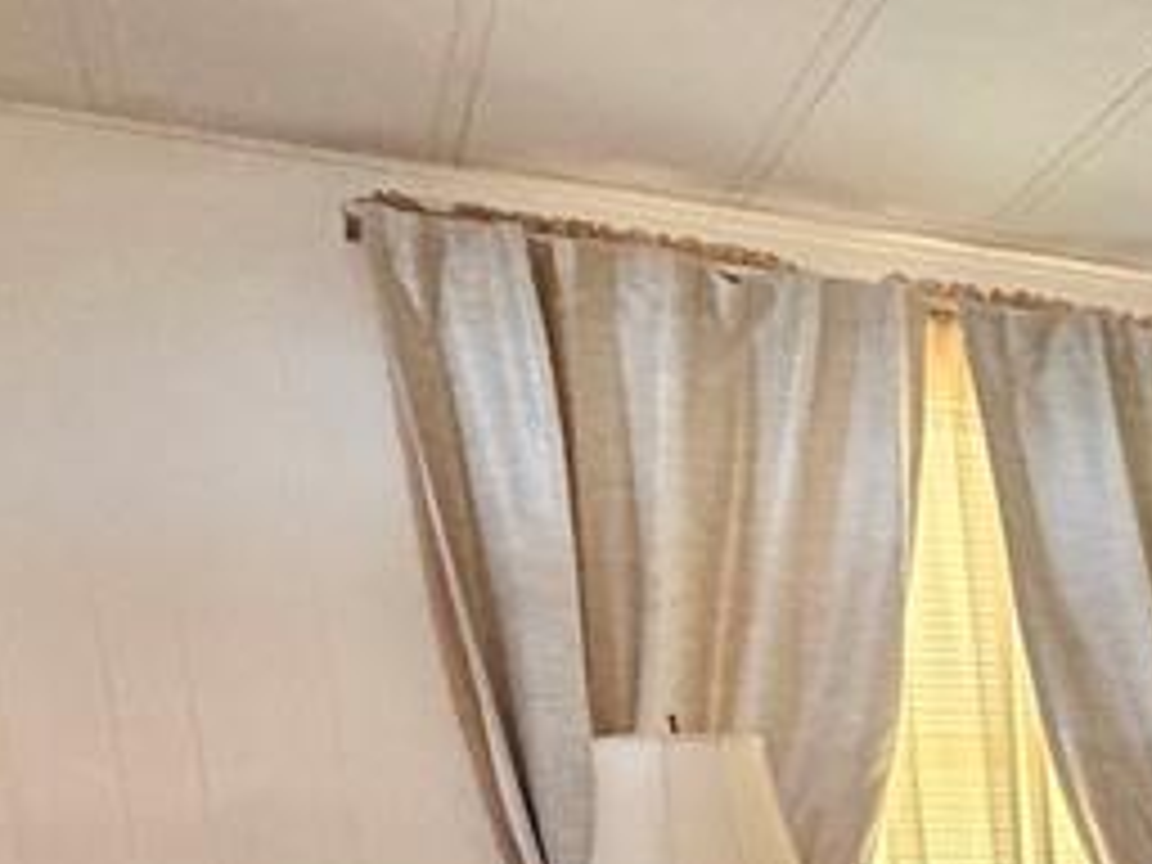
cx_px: 1642
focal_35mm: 56
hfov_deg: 26.6
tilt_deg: -8.8
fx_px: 1864
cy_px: 1148
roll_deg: +2.1
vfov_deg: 23.0
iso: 640
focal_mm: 2.22
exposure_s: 1/60
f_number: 2.2
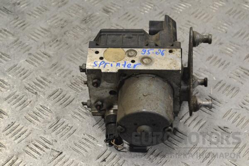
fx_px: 571
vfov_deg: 16.6
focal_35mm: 82
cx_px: 124
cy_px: 83
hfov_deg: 24.6
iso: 3200
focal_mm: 55
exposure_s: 1/250
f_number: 8
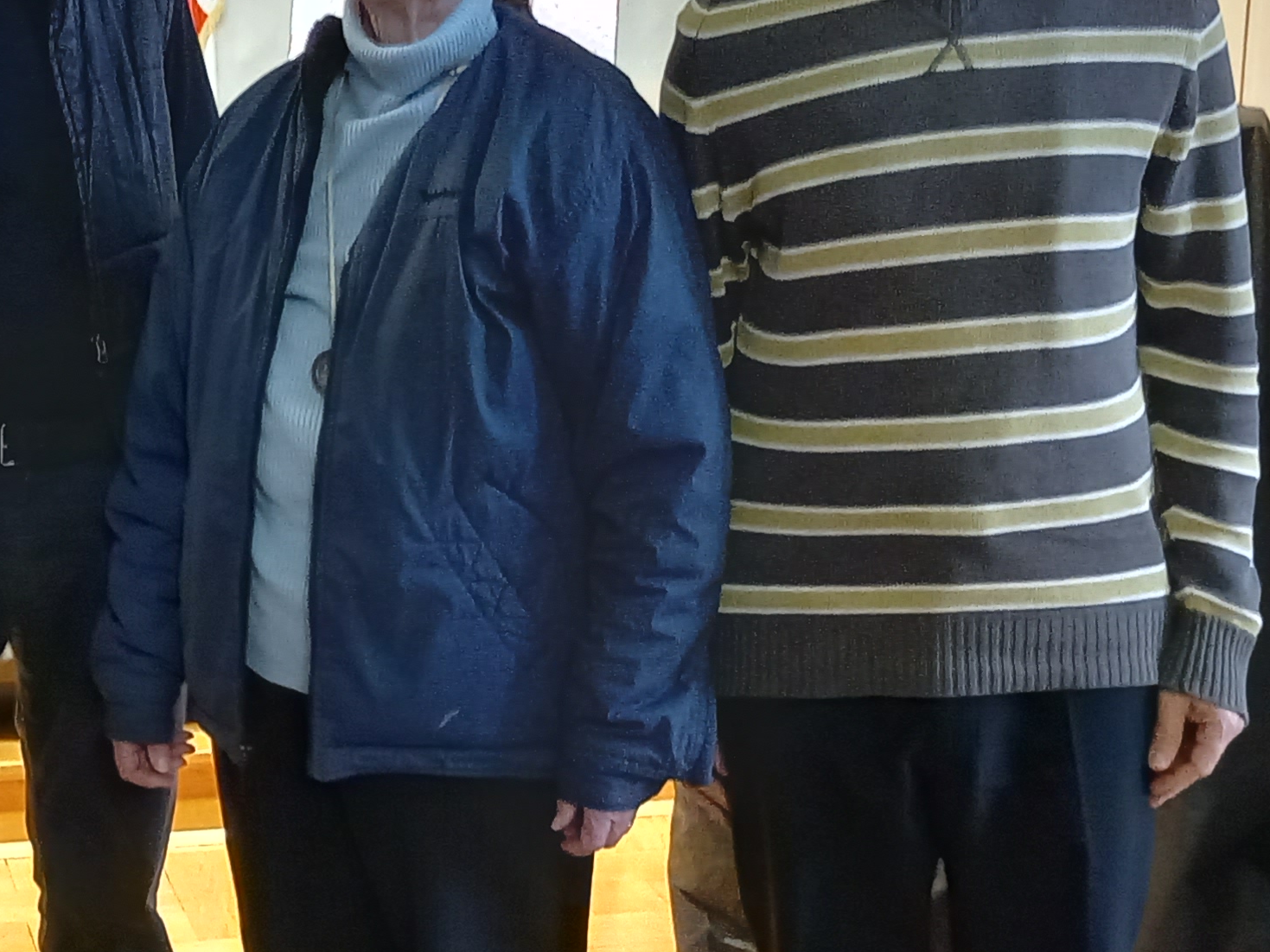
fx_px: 2752
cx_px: 149
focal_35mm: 75
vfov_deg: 19.6
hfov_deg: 25.3
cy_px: 597
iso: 320
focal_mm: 4
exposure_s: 1/25
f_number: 1.8
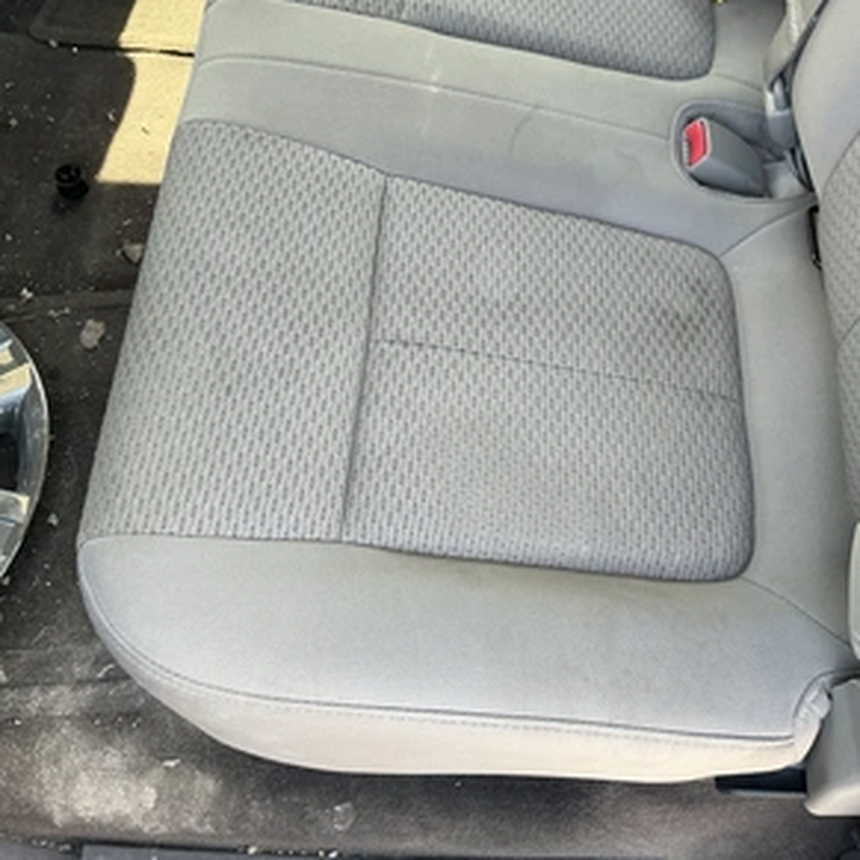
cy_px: 434
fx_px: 956
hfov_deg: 48.4
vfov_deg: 48.4
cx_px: 467
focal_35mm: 34
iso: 64
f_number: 1.8
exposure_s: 1/109
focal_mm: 3
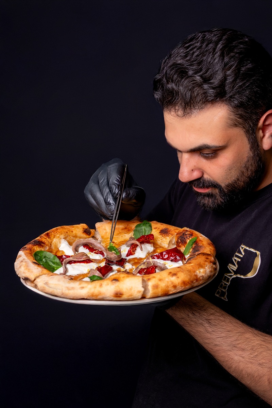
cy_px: 204
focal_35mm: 75
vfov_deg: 27.0
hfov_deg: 18.2
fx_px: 850
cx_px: 136
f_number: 5.6
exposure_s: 1/160
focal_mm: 50
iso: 125
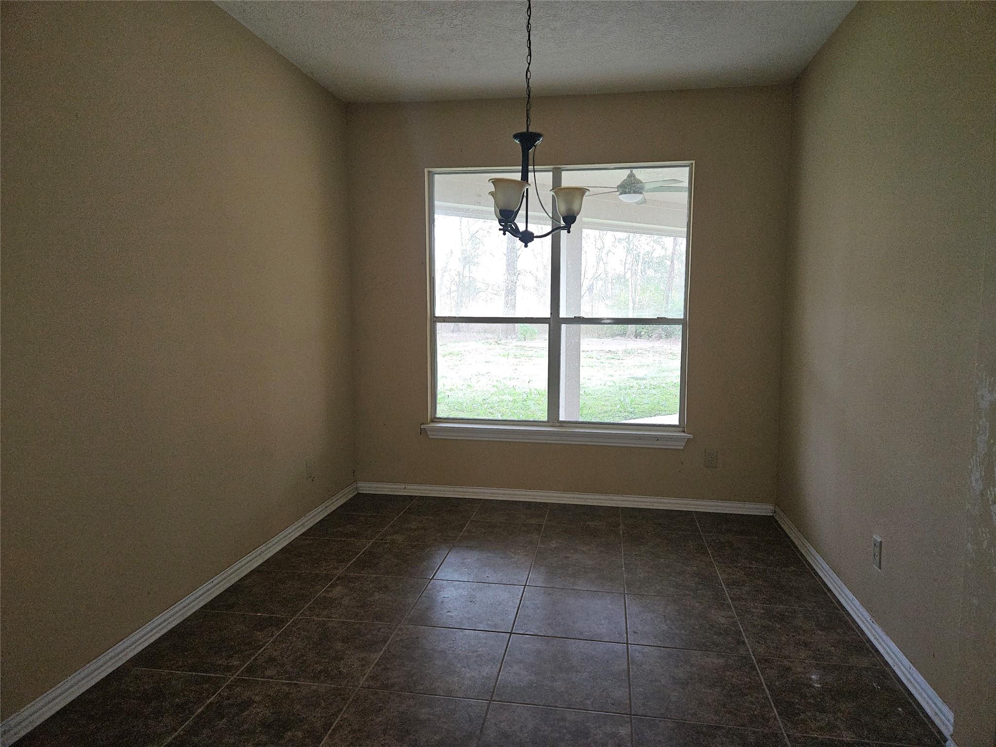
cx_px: 498
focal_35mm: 23
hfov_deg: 73.9
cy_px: 374
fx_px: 662
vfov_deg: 58.9
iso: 100
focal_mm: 5.4
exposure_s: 1/24
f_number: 1.8
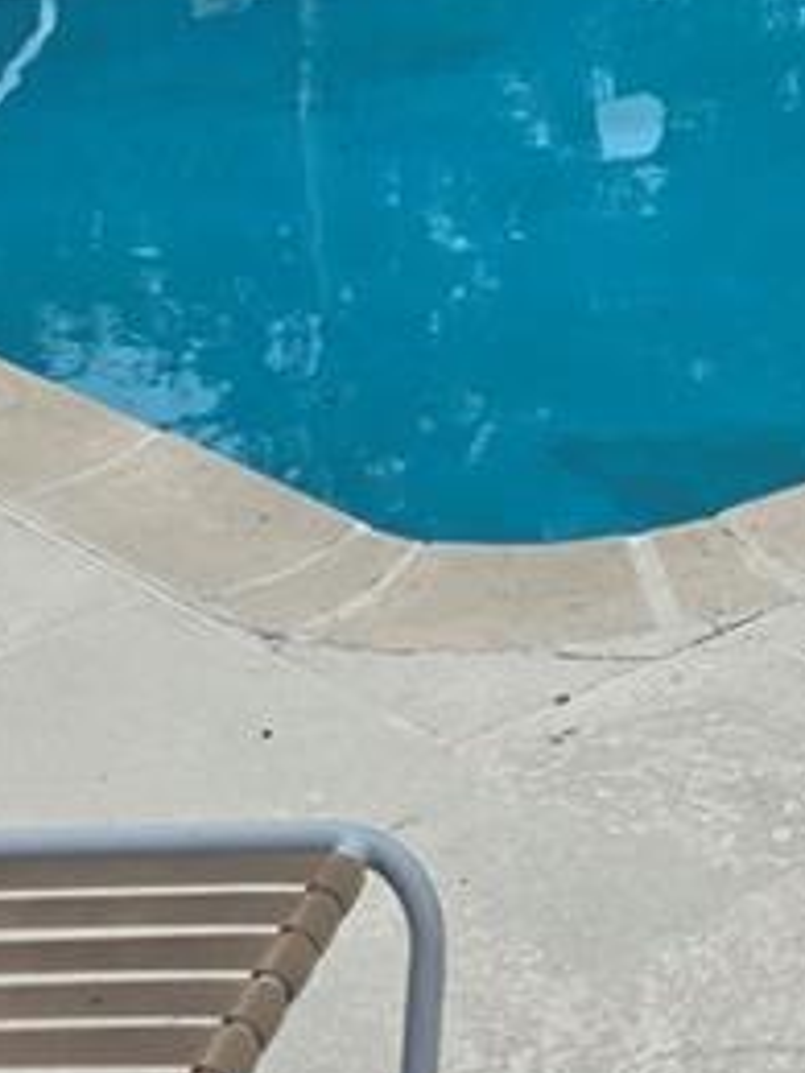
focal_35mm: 106
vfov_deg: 17.2
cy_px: -417
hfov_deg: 13.0
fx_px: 3287
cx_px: 1305
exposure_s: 1/559
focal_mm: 6.3
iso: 12
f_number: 1.7
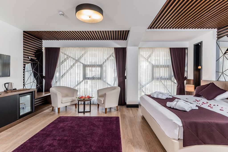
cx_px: 114
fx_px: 114
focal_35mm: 18
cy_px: 76
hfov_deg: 90.0
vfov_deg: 67.4
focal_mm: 18
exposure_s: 1
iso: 100
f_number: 10
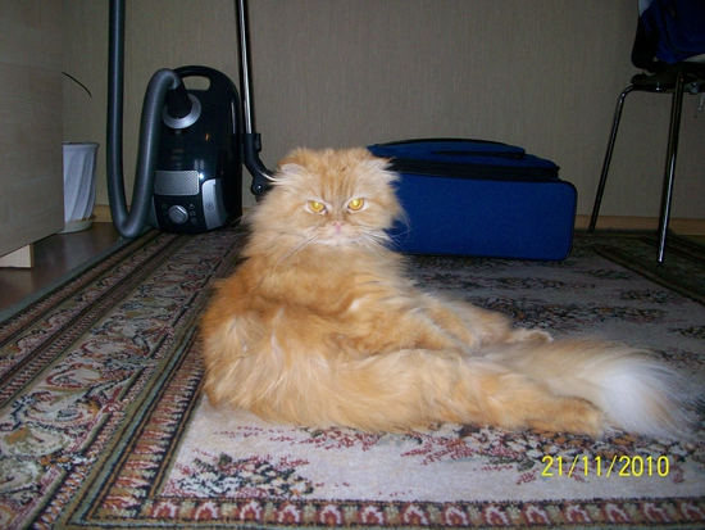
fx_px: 693
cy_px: 265
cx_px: 352
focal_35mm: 34
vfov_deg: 41.8
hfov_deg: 53.9
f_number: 2.8
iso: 160
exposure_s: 1/60
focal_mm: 5.7
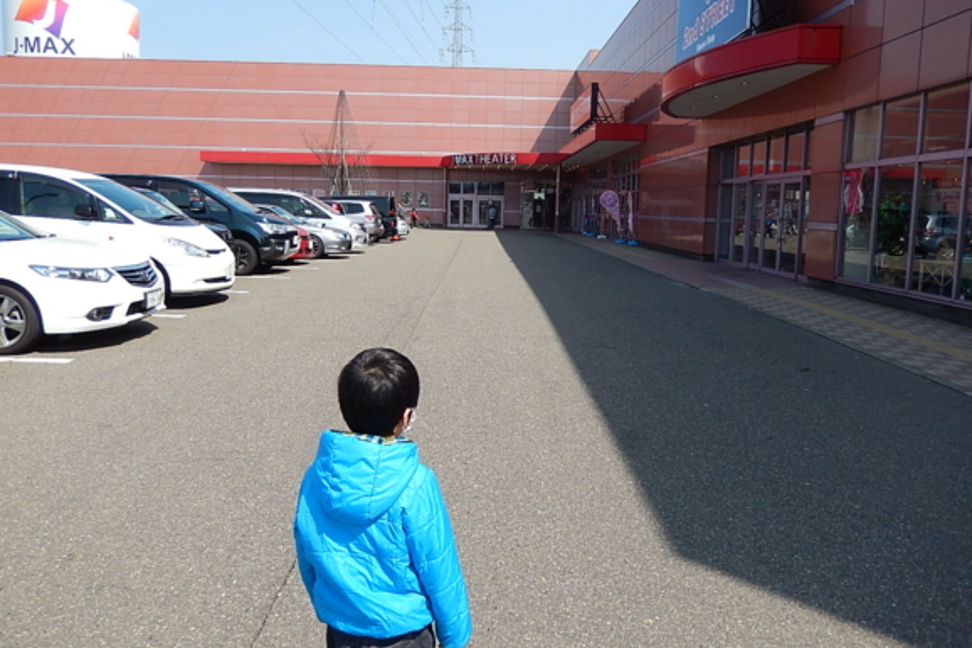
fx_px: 729
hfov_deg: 67.4
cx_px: 494
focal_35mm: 27
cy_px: 293
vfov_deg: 47.8
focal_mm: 4.5
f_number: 3.4
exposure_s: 1/1000
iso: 125
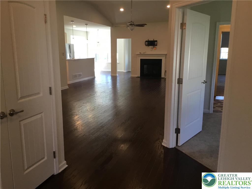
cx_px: 126
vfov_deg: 45.4
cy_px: 94
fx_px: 226
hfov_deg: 58.4
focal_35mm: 31
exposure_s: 1/30
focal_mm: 3.3
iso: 40
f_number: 2.4
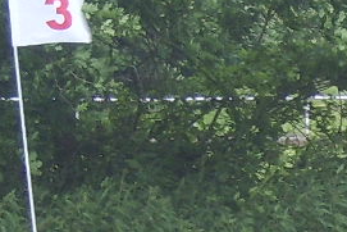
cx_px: 563
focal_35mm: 534
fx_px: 5150
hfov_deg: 3.8
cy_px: 582
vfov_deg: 2.6
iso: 71
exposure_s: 1/60
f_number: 4.9
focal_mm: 22.74
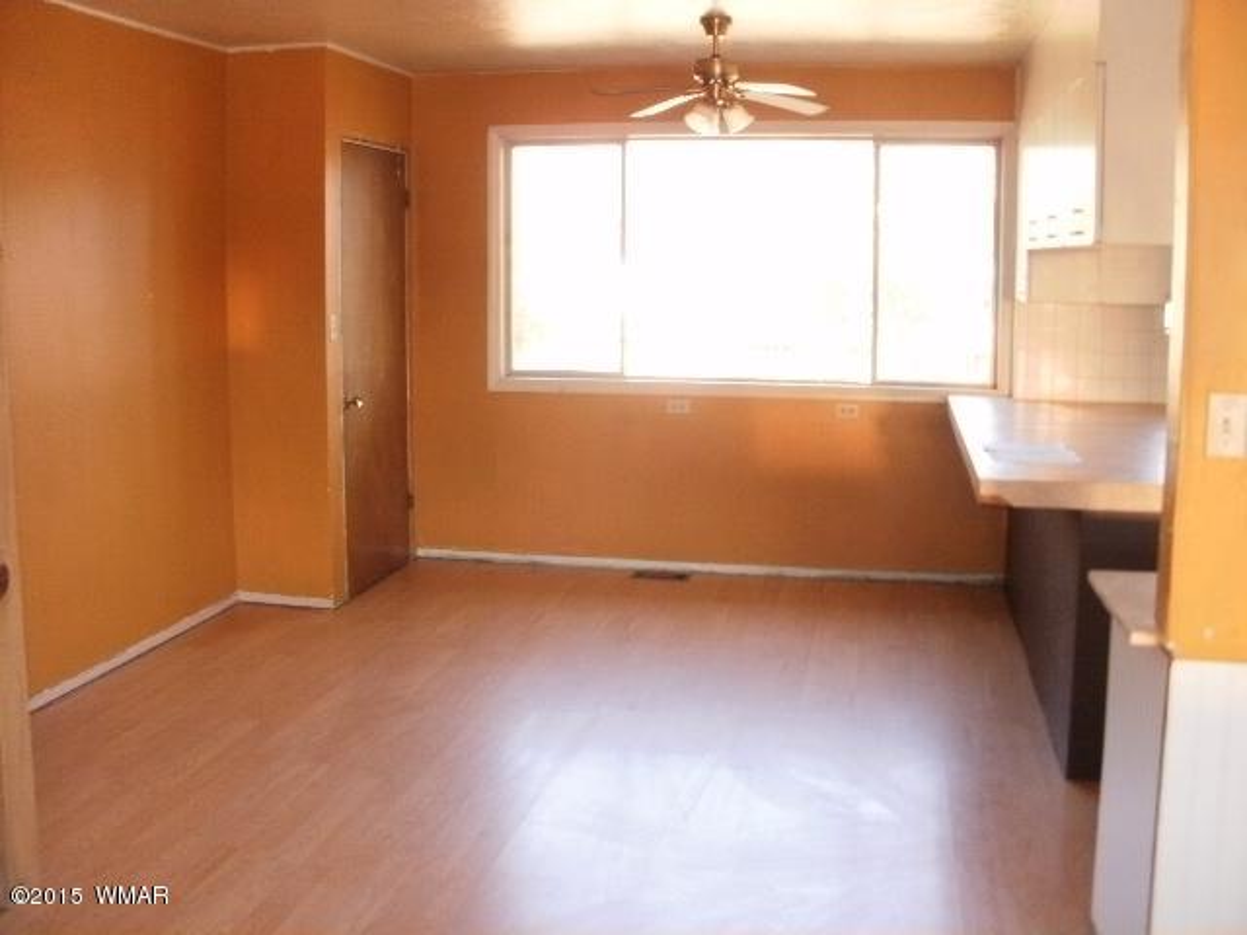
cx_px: 624
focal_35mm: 36
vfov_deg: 39.7
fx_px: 1297
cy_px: 468
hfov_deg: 51.4
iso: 125
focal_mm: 6.3
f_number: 3.5
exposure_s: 1/30
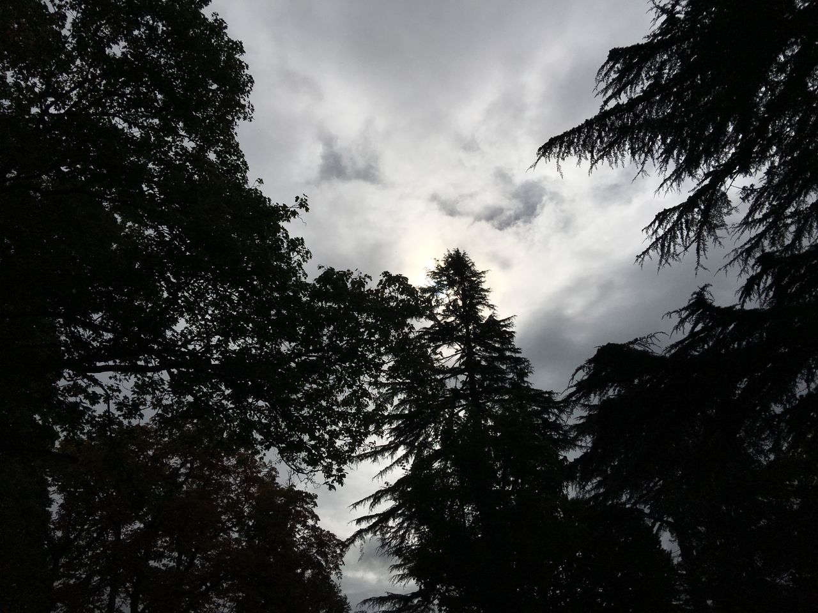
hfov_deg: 61.7
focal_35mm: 29
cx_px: 409
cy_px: 306
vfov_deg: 48.2
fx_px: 685
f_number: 2.2
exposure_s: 1/25641
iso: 25
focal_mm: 4.15
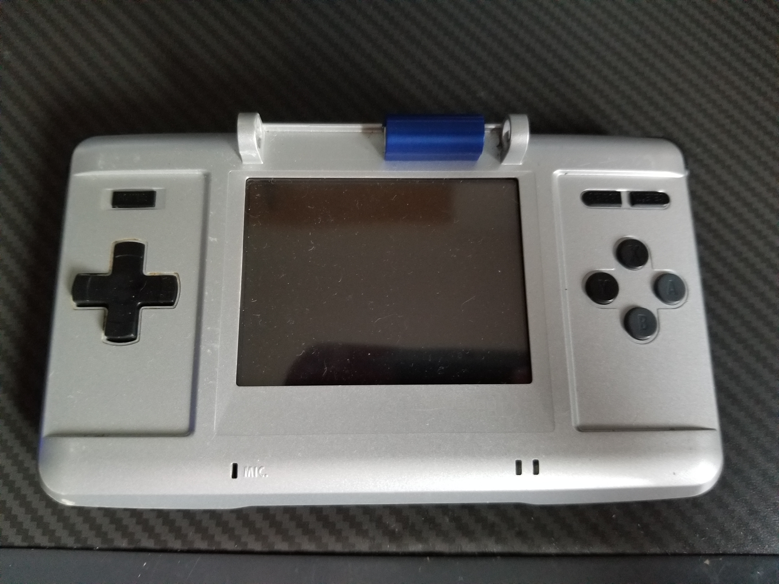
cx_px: 390
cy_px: 292
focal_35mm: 26
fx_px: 585
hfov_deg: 67.3
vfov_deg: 53.1
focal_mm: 4.25
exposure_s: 1/30
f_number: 1.7
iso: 640
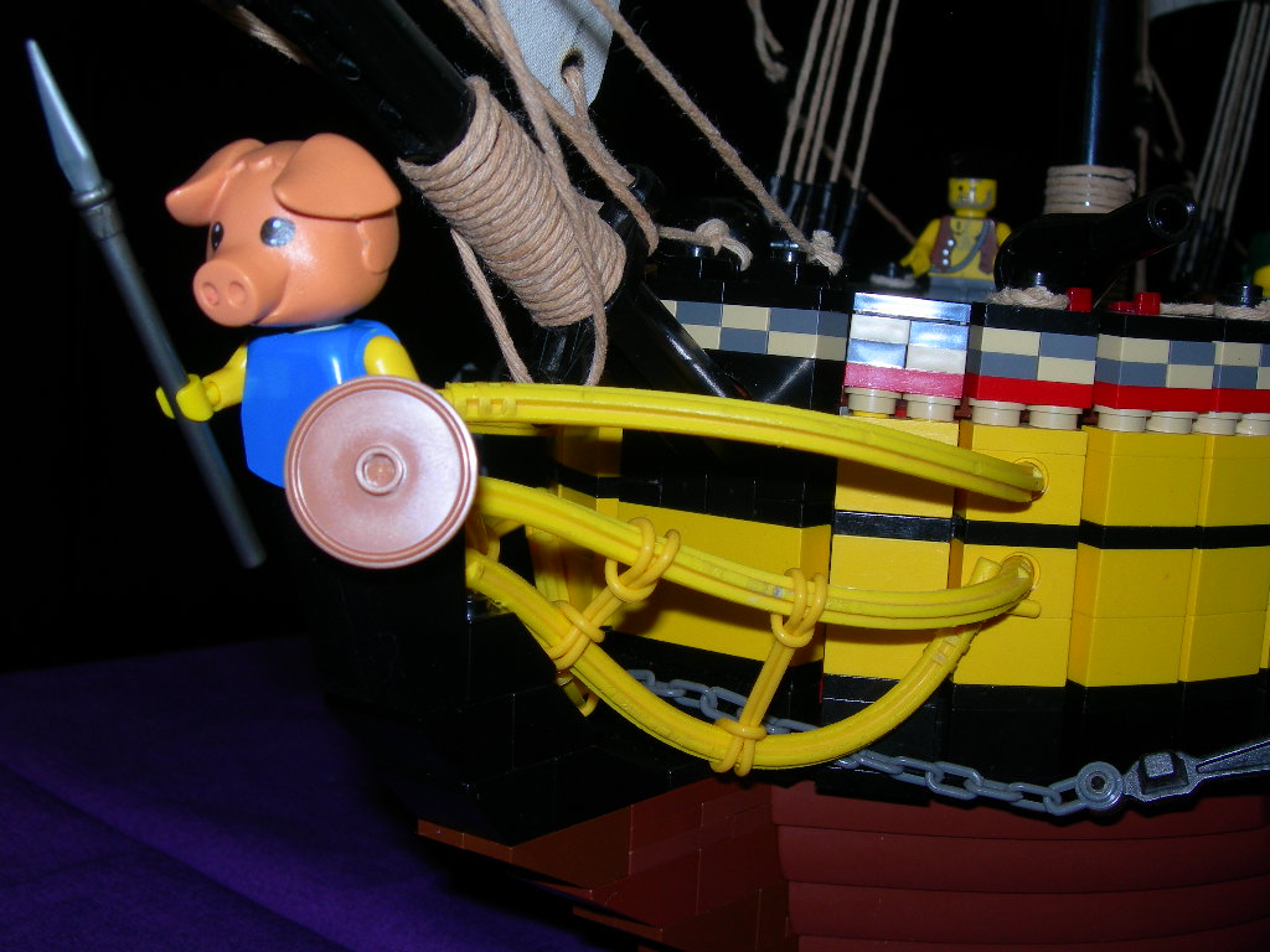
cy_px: 476
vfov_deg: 28.6
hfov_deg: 37.5
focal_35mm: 51
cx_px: 635
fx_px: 1871
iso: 50
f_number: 5.4
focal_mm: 10.6
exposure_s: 1/60.1
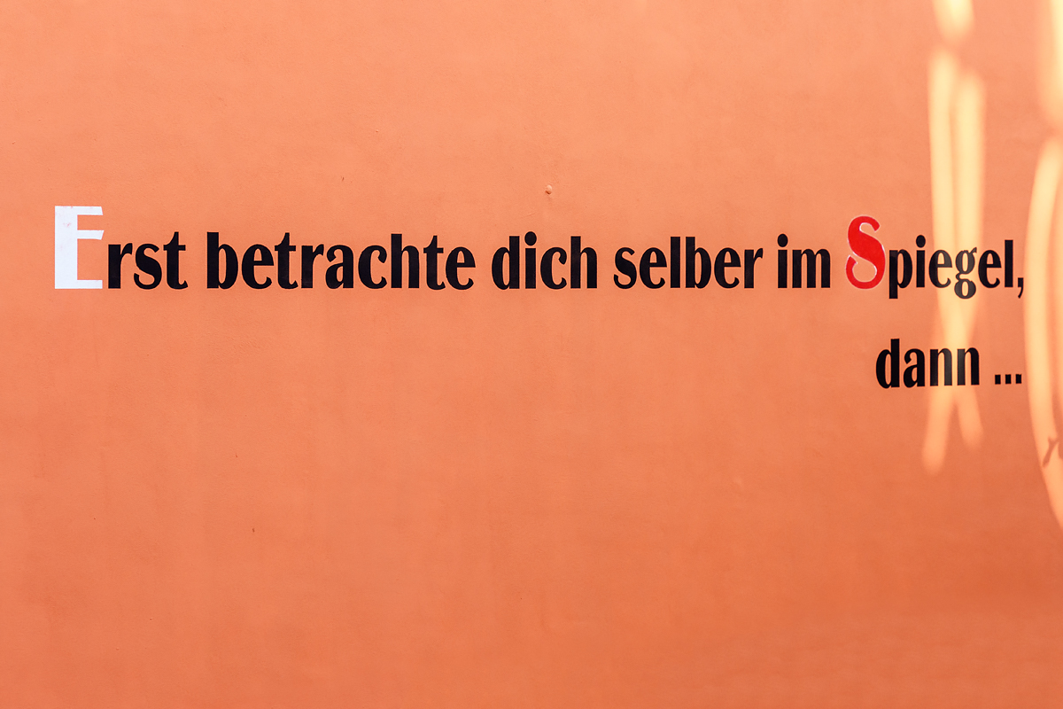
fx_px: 2879
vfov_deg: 14.0
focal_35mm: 98
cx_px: 532
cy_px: 354
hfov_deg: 20.9
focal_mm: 65
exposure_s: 1/400
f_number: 7.1
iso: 200
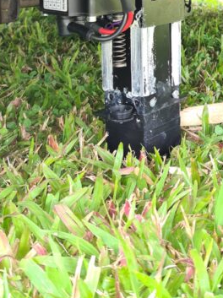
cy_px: -31
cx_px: 174
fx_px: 508
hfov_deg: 24.4
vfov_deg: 29.5
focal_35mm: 59
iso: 200
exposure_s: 1/33
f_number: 1.8
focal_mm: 5.4
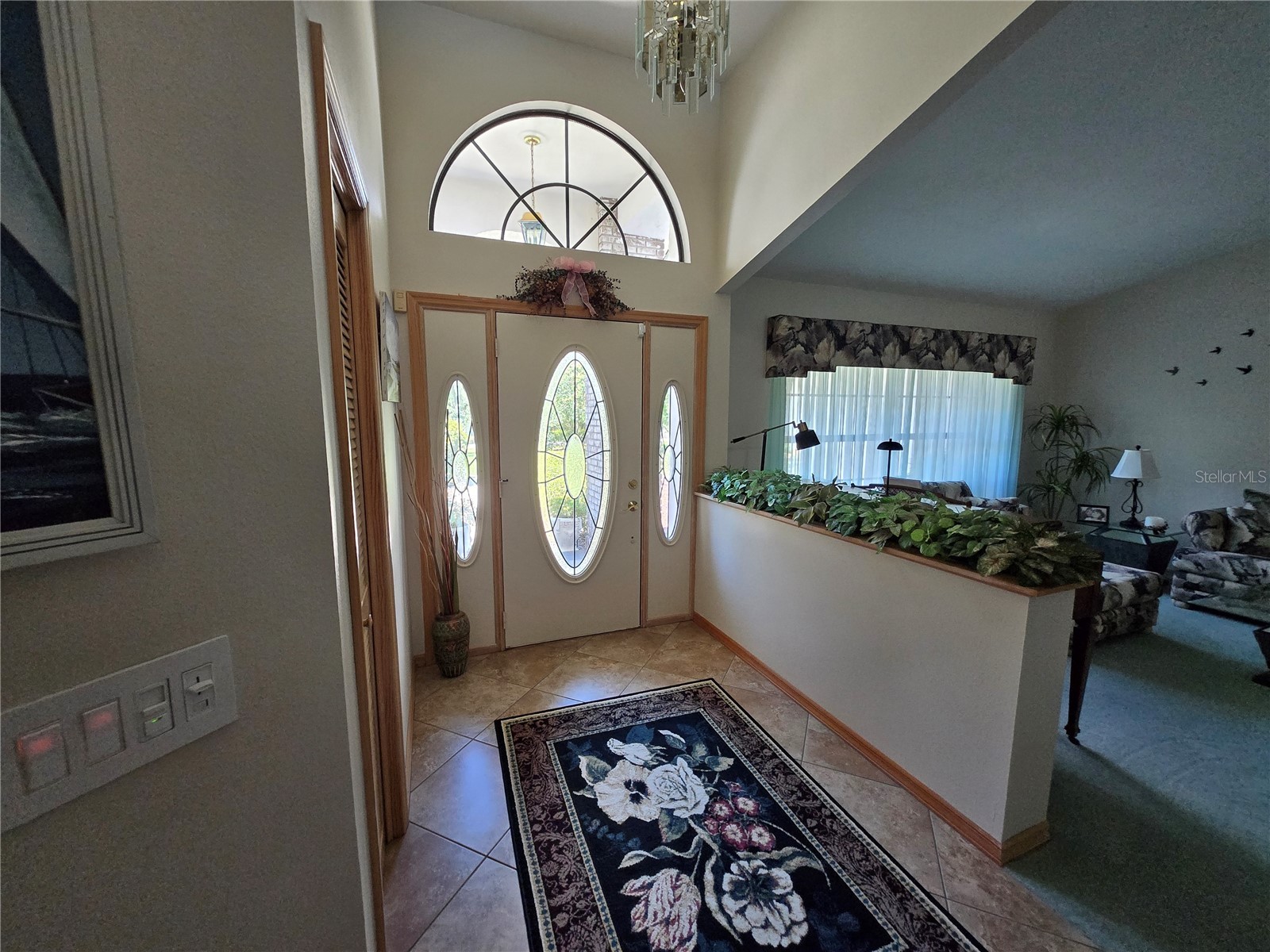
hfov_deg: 106.2
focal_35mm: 13
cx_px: 635
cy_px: 476
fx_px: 477
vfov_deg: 89.9
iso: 320
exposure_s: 1/100
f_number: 2.2
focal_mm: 1.7
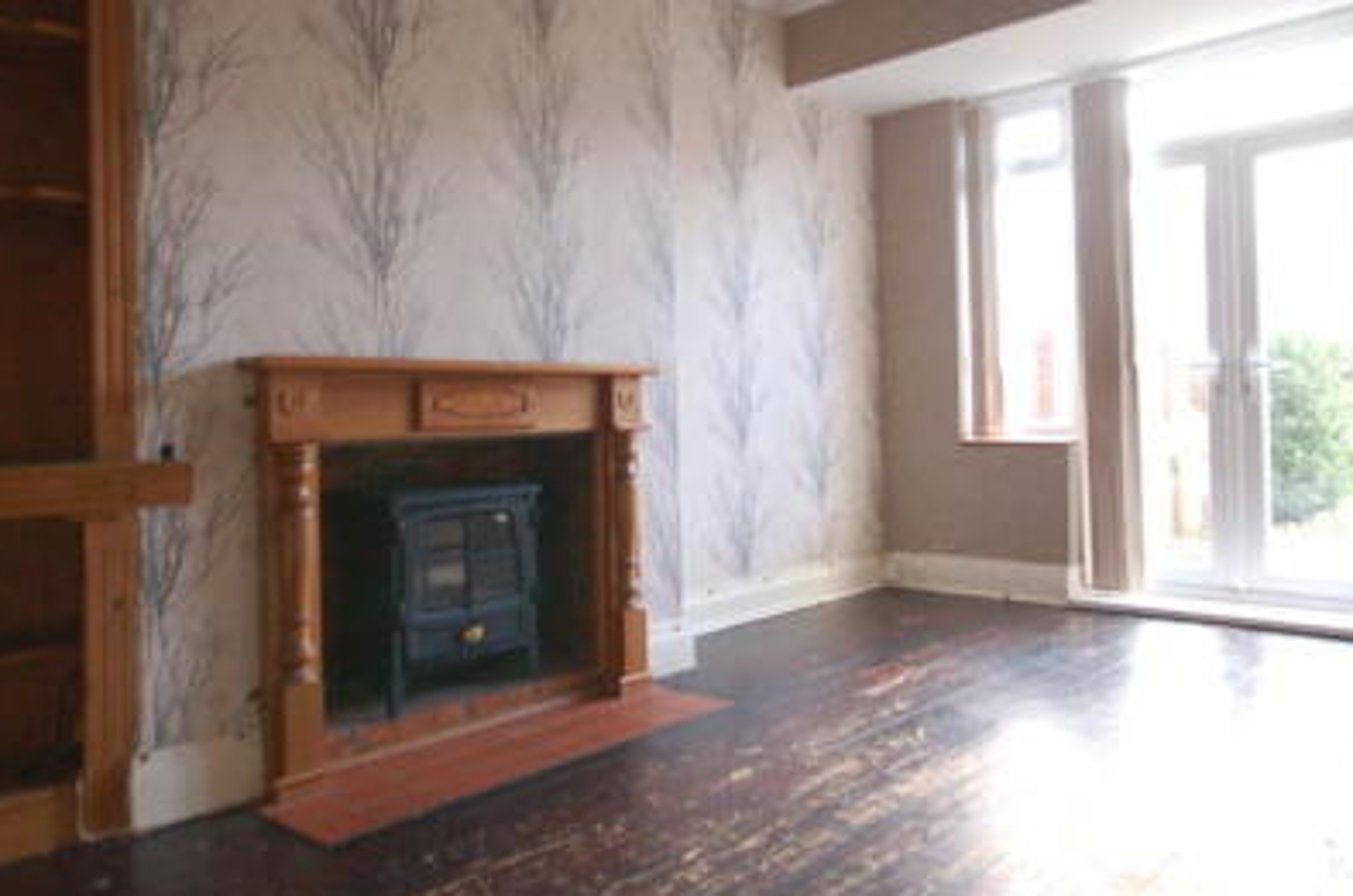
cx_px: 817
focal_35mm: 25
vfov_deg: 50.8
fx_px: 938
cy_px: 362
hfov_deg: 70.8
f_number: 4
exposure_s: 1/20
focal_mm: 10
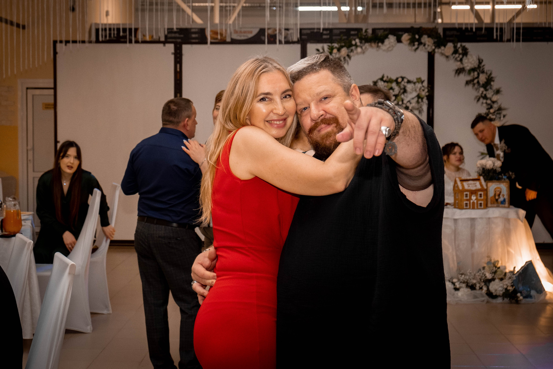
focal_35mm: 57
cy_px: 172
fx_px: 875
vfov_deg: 23.8
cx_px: 247
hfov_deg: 35.1
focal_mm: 34.3
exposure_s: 1/160
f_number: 4.5
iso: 2000
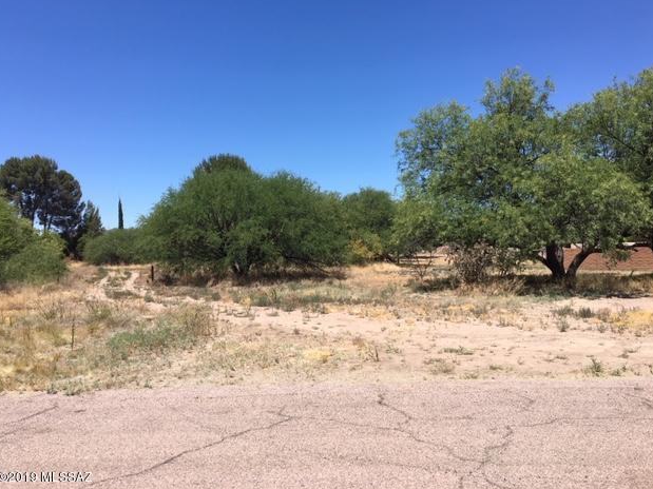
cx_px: 330
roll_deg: +1.4
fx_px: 566
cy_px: 246
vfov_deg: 46.8
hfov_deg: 60.0
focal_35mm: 30
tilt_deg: -0.6
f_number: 2.2
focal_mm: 4.15
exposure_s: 1/1570
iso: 25
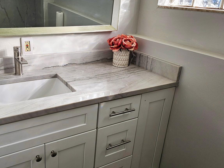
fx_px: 207
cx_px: 91
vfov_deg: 44.2
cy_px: 81
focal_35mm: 32
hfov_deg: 56.4
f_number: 1.7
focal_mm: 6.3
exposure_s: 1/141
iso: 10
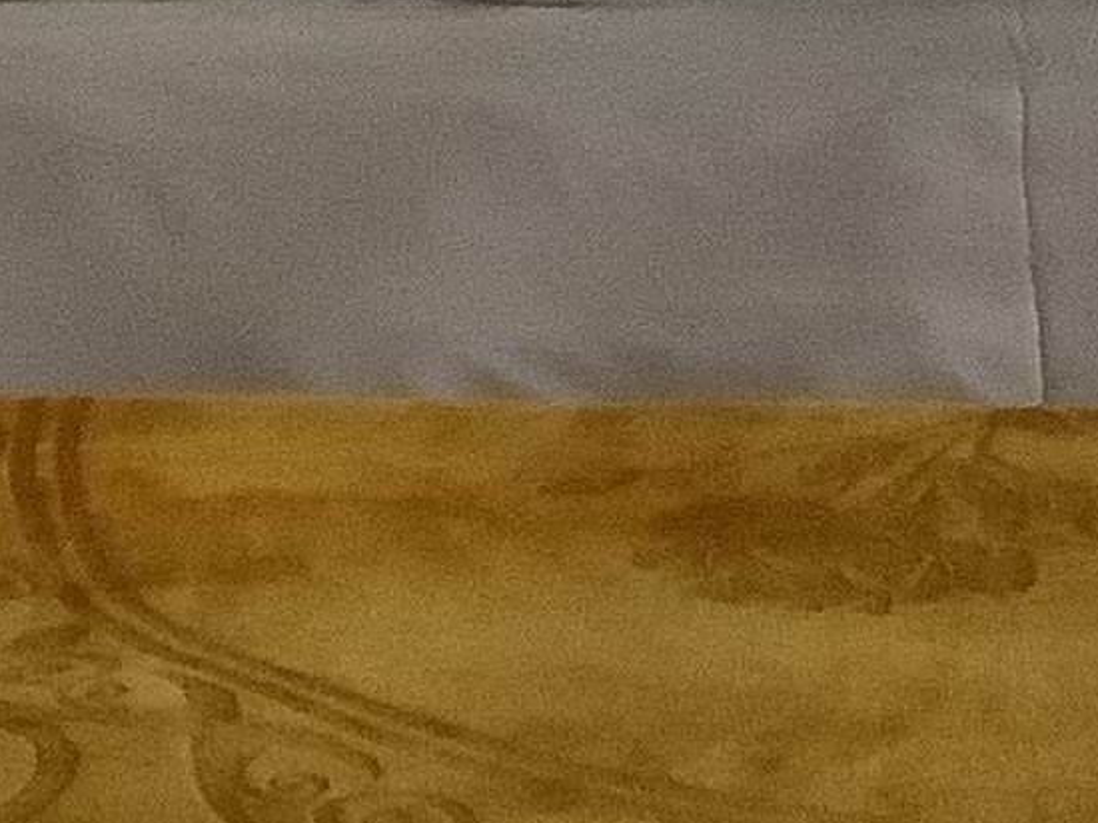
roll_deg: -1.0
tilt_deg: -9.6
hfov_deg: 10.7
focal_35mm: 184
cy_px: -553
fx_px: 5834
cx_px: 824
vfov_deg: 7.9
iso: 400
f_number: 2.4
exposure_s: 1/33
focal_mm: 3.3
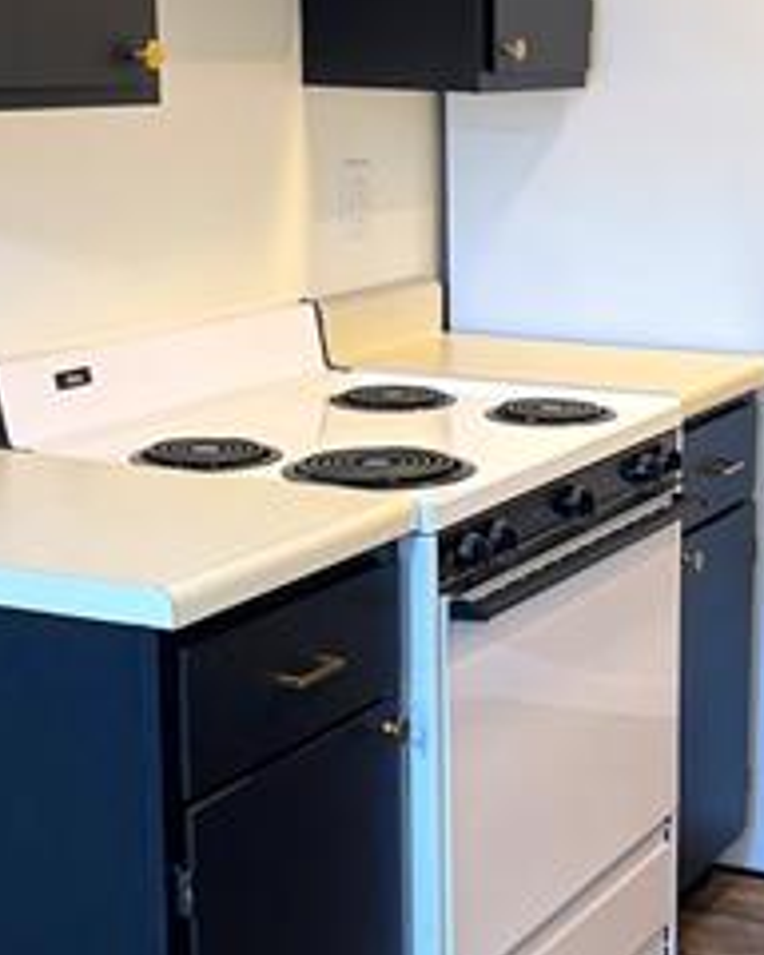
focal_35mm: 75
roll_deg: +0.0
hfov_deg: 20.2
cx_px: 617
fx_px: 2120
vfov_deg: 25.4
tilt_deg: -14.5
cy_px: 541
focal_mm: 6.76
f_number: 1.78
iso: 320
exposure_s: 1/60
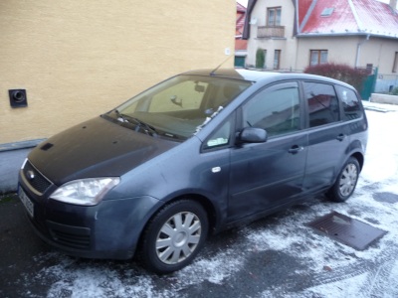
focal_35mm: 28
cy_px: 149
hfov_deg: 63.4
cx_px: 199
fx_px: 322
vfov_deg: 49.7
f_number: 3.3
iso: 200
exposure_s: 1/13
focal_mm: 4.7
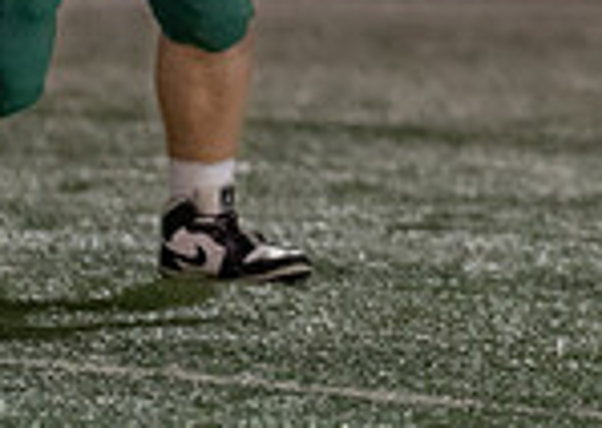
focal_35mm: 1371
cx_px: 912
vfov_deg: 1.0
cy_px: -319
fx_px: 23409
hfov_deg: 1.5
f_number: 2.8
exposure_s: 1/1000
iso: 3200
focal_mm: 200
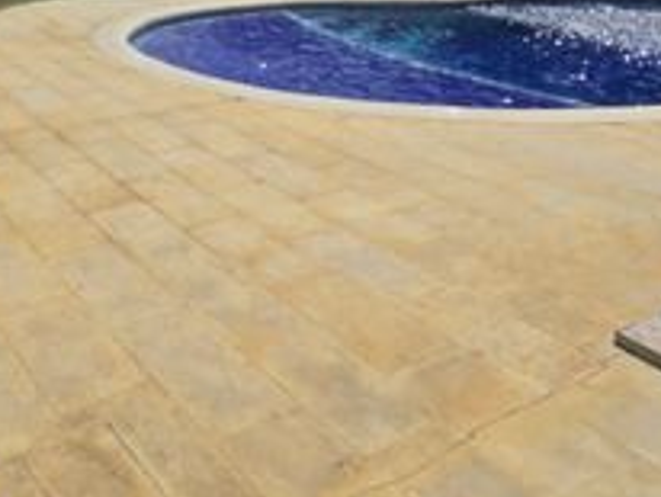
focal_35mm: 42
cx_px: 207
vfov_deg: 28.7
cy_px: -135
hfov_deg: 43.9
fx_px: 803
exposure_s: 1/6294
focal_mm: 2.2
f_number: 2.2
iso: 50
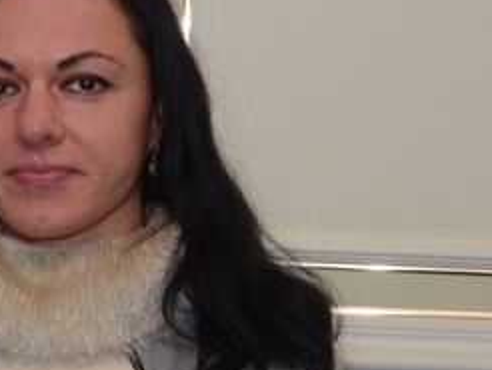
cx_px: -374
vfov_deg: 4.8
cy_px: 335
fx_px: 4425
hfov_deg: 6.2
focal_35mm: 311
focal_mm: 38
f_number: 4.5
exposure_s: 1/200
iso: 1000
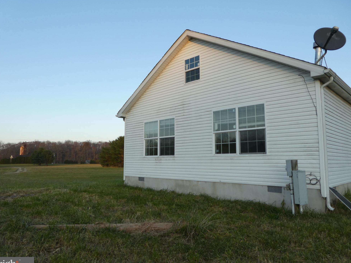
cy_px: 135
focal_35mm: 25
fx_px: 254
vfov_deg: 54.9
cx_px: 172
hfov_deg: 69.4
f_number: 3.3
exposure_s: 1/200
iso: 80
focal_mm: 4.3
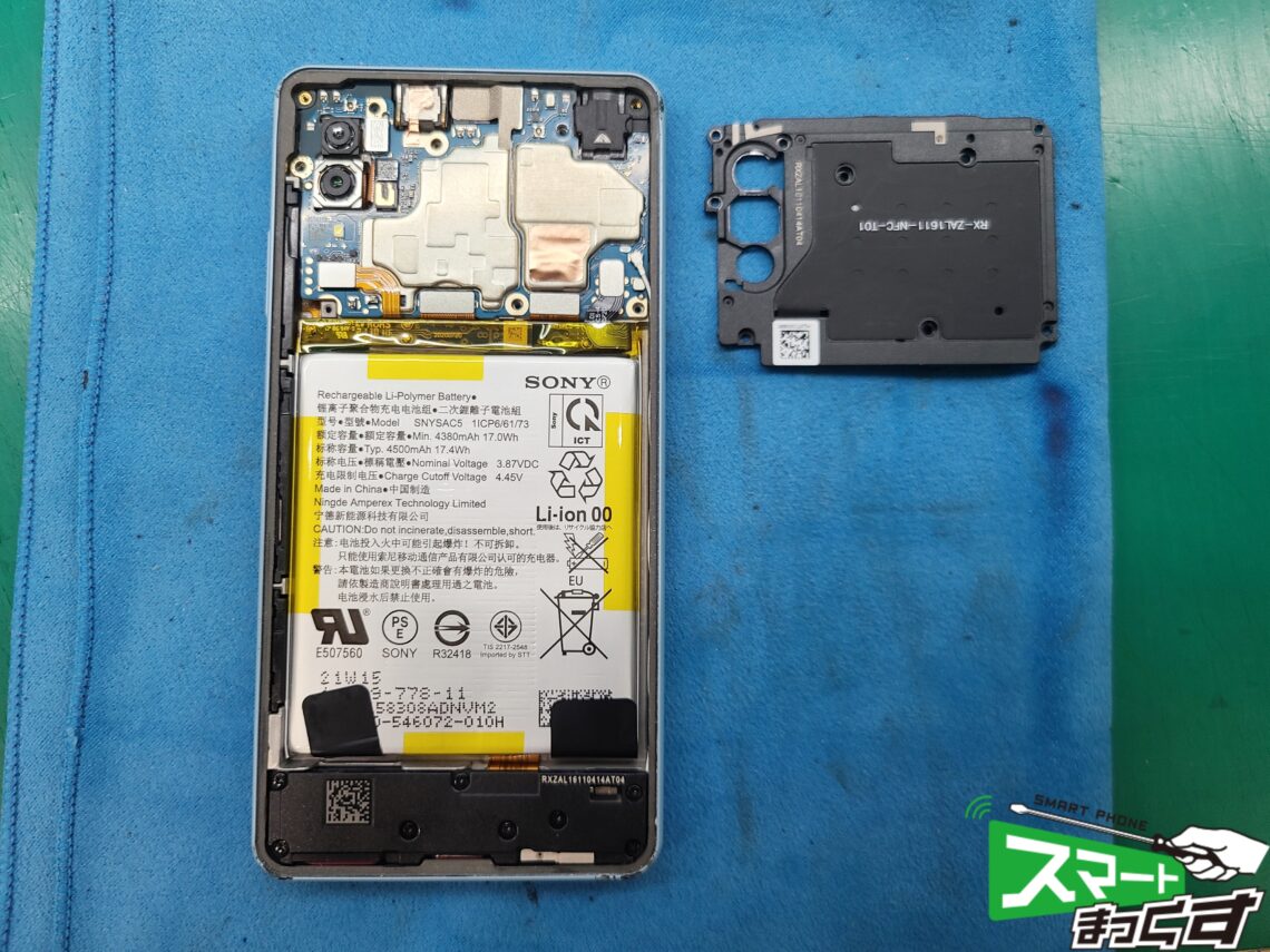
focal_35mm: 26
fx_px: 954
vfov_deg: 53.1
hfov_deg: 67.3
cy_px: 476
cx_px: 635
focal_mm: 5.4
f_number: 1.8
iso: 50
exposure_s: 1/60
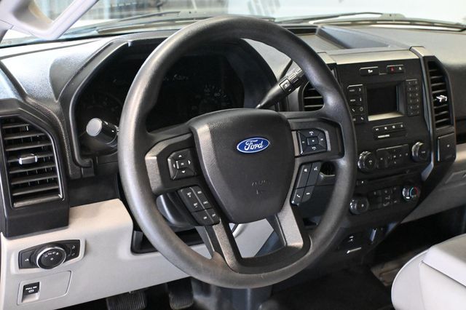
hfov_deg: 46.4
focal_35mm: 42
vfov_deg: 31.9
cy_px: 155
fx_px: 543
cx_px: 233
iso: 12800
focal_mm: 28
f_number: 4.5
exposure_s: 1/50
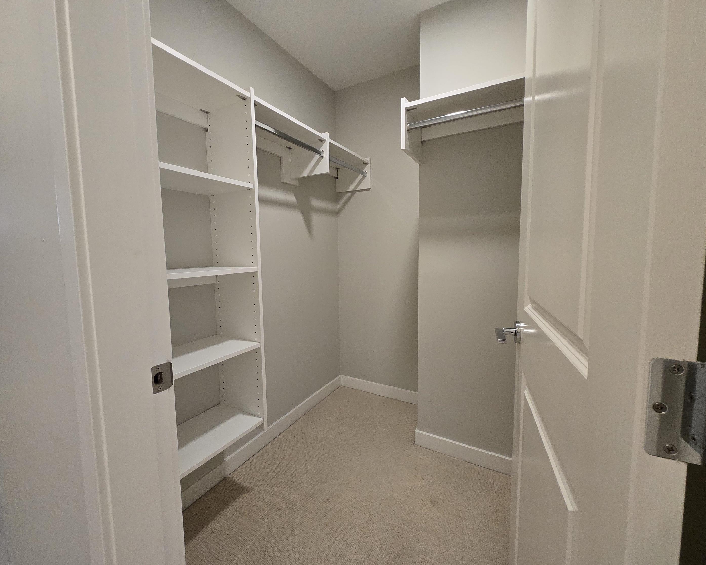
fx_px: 293
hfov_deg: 100.7
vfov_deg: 88.0
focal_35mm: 14
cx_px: 340
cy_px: 274
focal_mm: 1.7
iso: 320
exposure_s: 1/60
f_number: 2.2
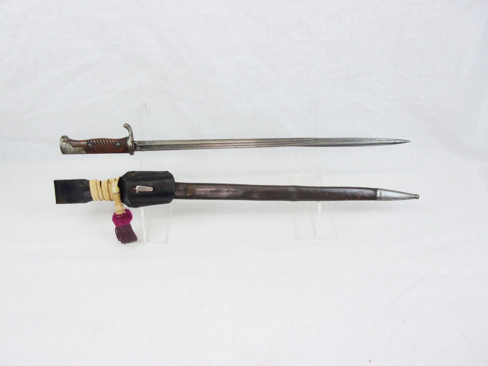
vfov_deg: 49.7
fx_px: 395
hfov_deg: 63.4
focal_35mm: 28
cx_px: 244
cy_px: 183
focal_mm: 5.1
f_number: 3.9
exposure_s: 1/42
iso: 80
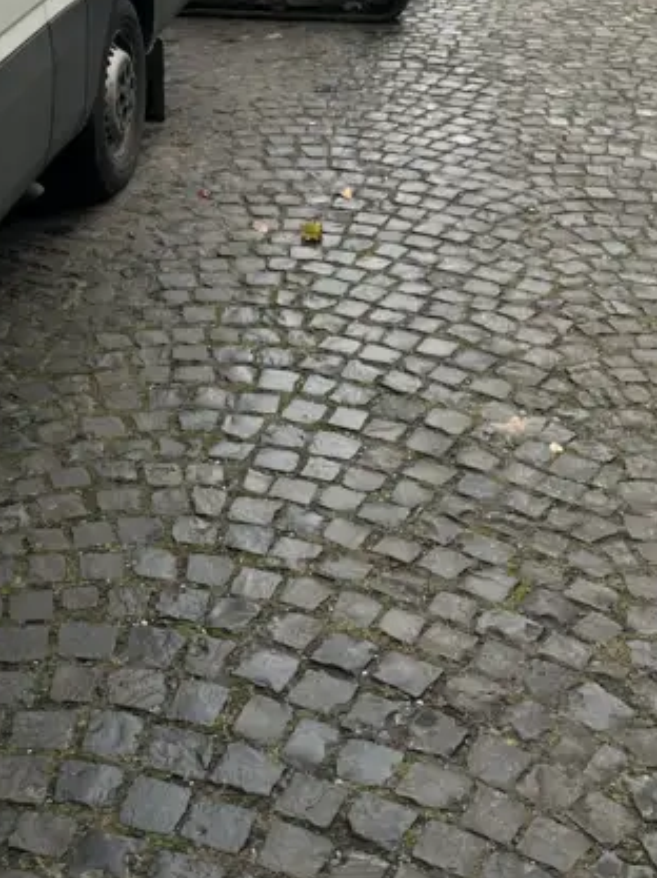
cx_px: 204
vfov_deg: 28.8
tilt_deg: -5.5
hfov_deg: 24.6
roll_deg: +0.7
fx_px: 1495
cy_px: -147
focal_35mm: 59
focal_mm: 6.86
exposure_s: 1/491
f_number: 1.78
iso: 80
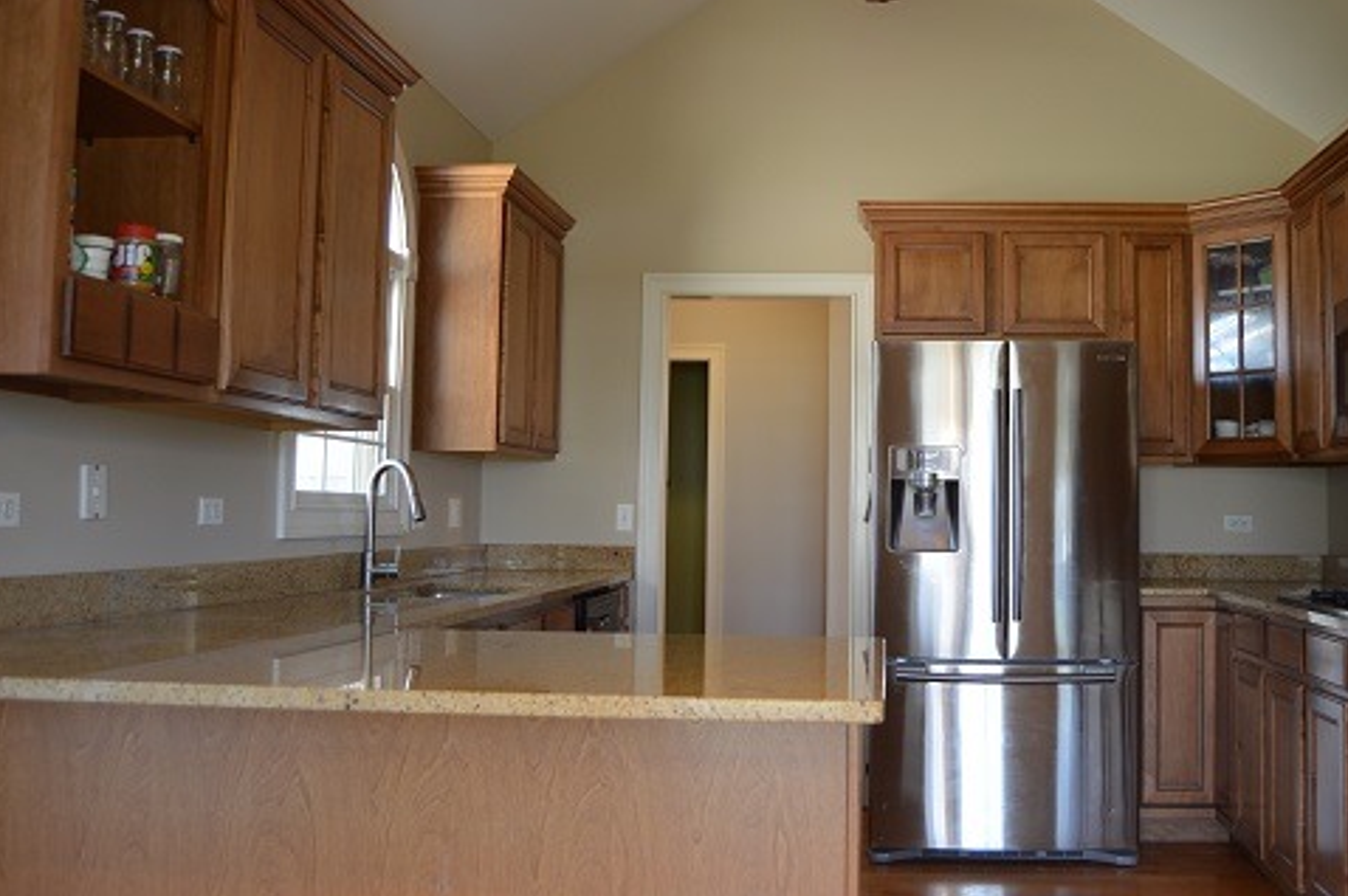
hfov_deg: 55.4
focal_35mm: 34
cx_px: 812
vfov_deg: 38.8
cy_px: 425
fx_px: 1272
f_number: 4
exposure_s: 1/60
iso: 400
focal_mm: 18
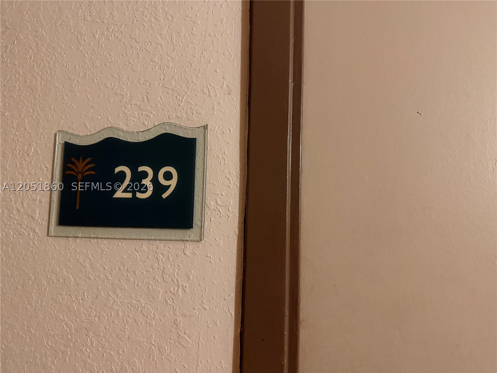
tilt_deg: +5.3
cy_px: 186
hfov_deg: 71.6
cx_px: 248
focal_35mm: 24
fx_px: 345
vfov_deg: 56.8
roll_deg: -1.7
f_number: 1.78
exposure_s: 1/30
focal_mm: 6.76
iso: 1000
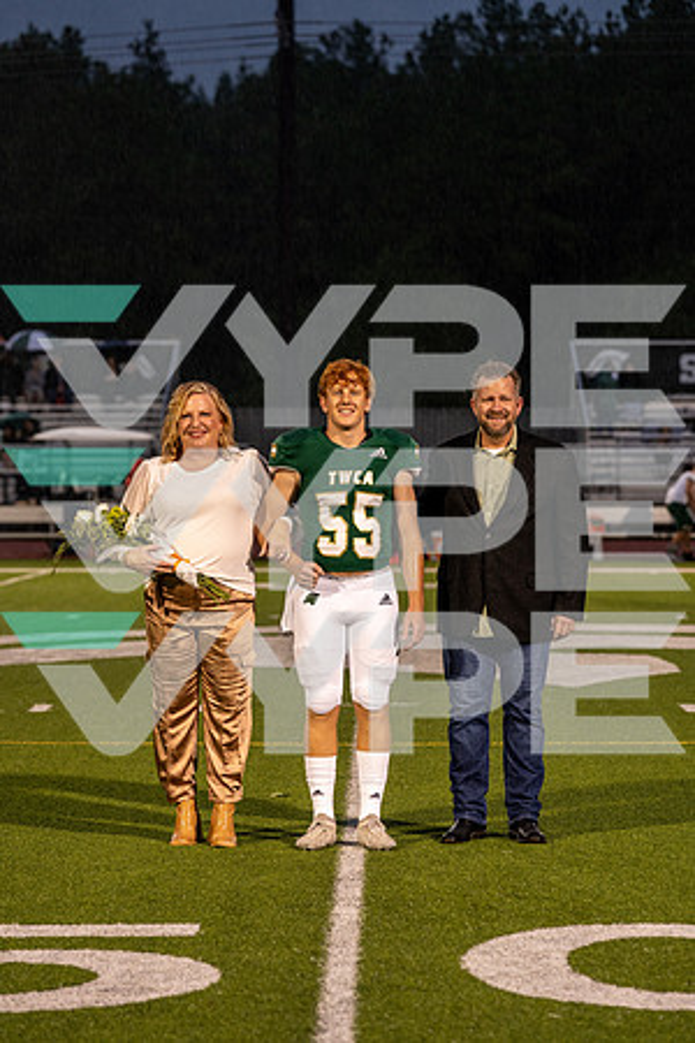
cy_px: 522
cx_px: 348
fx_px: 3735
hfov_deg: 10.6
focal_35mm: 129
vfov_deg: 15.9
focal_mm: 129
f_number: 4.5
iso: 800
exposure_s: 1/125
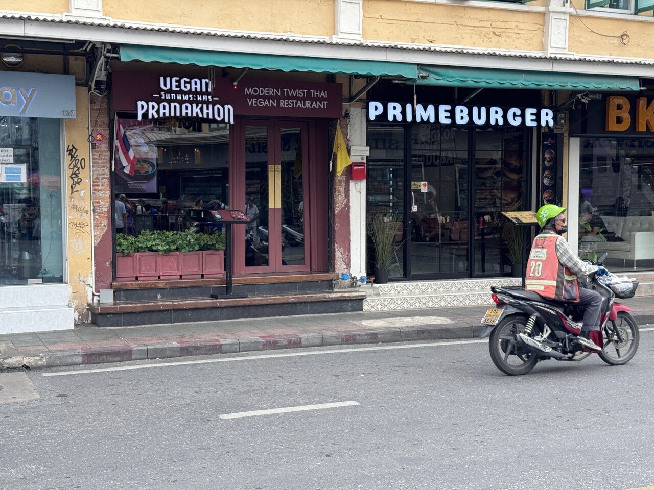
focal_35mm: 48
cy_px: 245
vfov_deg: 30.3
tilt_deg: -3.7
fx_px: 907
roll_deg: +0.2
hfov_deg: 39.7
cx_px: 327
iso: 64
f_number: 1.78
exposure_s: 1/900
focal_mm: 6.76
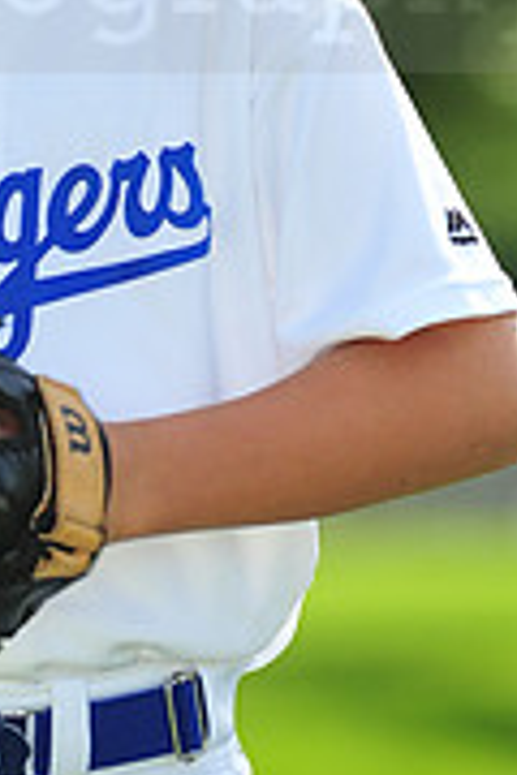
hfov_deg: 2.1
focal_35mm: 643
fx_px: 13850
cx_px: 4
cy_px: -65
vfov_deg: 3.2
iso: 320
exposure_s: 1/1600
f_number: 4.5
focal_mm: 200
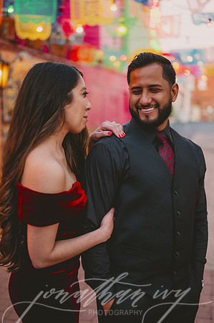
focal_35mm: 50
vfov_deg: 39.6
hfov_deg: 26.9
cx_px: 107
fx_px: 447
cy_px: 162
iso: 1600
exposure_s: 1/500
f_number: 2
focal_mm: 50
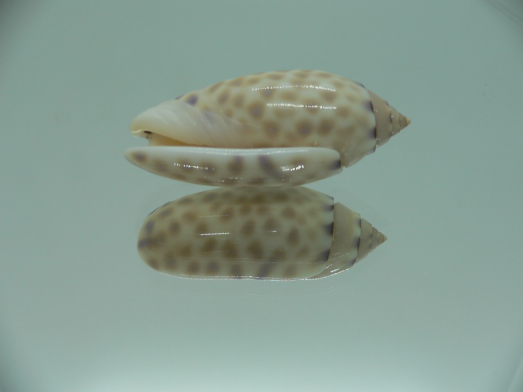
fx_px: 529
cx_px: 262
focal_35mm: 35
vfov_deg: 40.7
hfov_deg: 52.6
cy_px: 196
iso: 80
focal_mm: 4.6
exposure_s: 1/60
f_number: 2.8
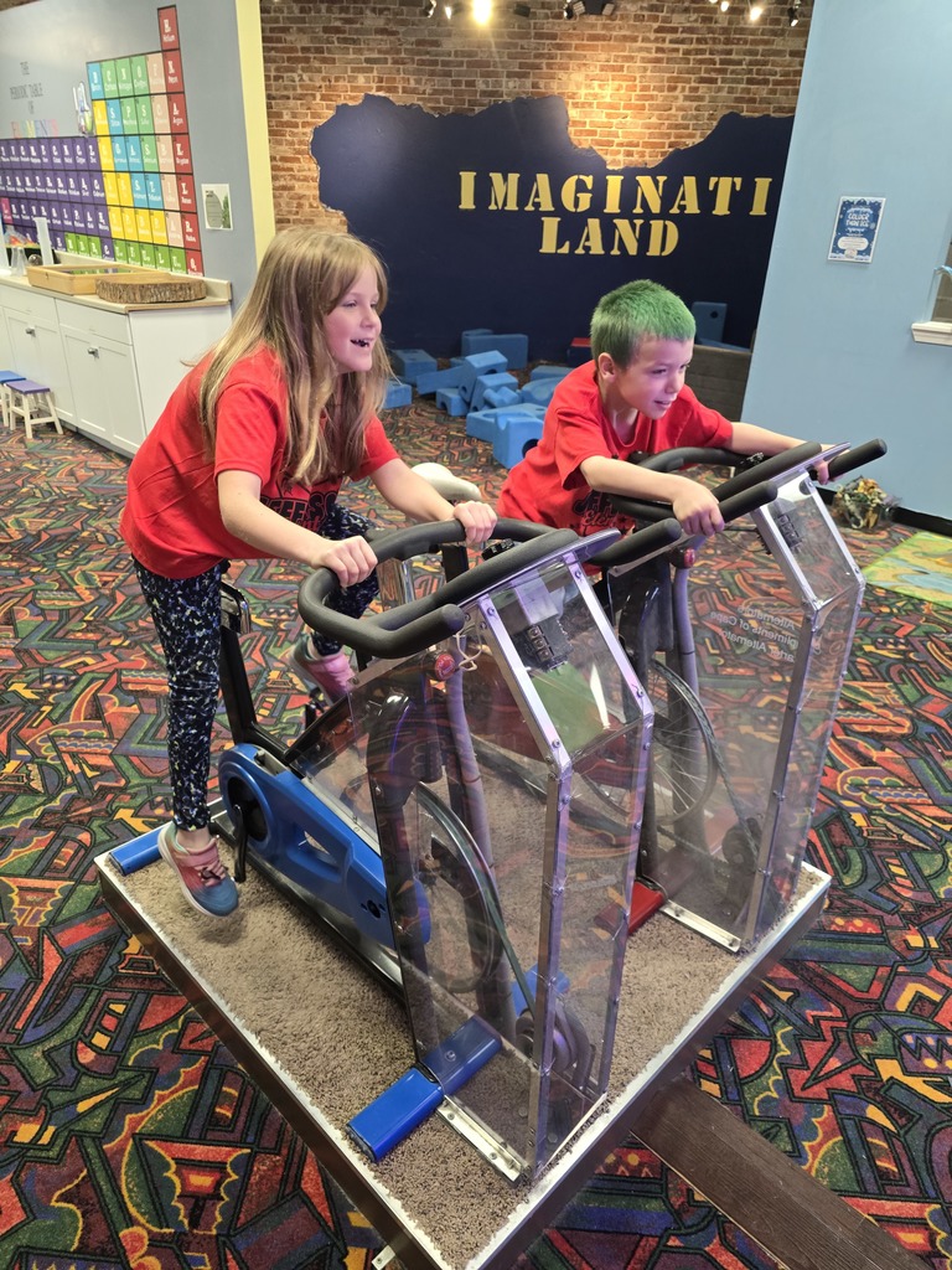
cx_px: 476
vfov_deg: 73.9
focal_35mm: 23
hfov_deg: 58.9
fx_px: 843
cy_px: 635
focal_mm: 6.3
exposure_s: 1/120
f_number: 1.7
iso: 400
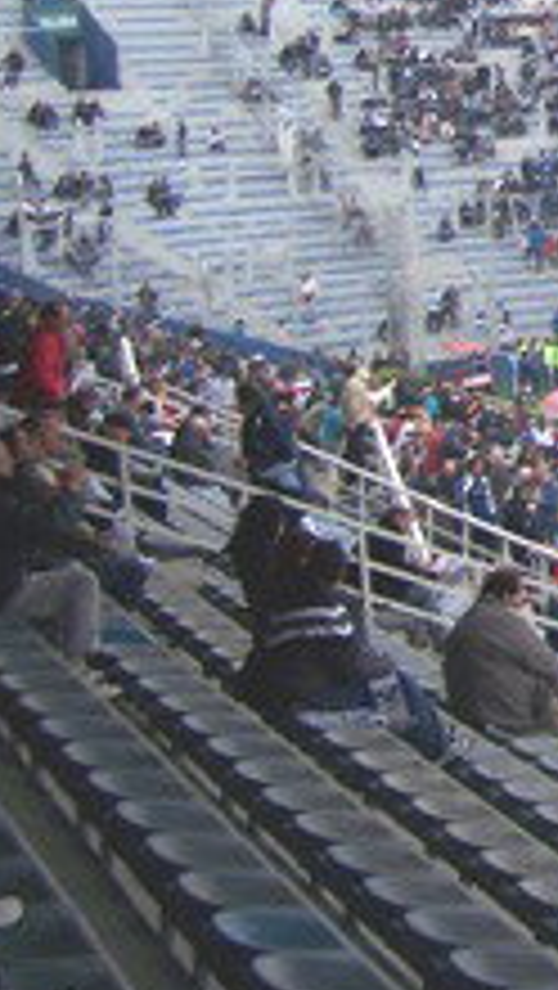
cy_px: 158
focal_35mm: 113
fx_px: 2968
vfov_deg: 18.7
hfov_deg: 10.0
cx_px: 1112
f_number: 2.8
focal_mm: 6.3
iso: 64
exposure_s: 1/200
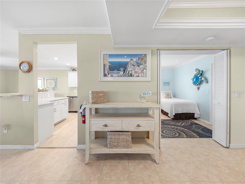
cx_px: 122
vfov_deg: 85.7
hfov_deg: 102.1
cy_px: 92
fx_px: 99
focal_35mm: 14
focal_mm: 7
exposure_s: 1/5
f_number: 8
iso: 200
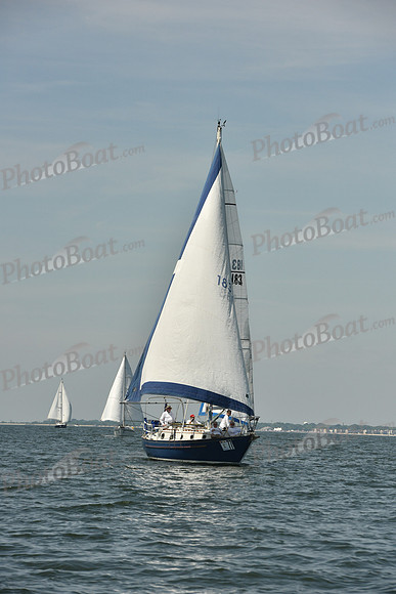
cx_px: 198
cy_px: 297
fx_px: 2638
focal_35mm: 160
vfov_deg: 12.8
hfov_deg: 8.6
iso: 320
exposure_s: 1/1600
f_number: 9
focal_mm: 160
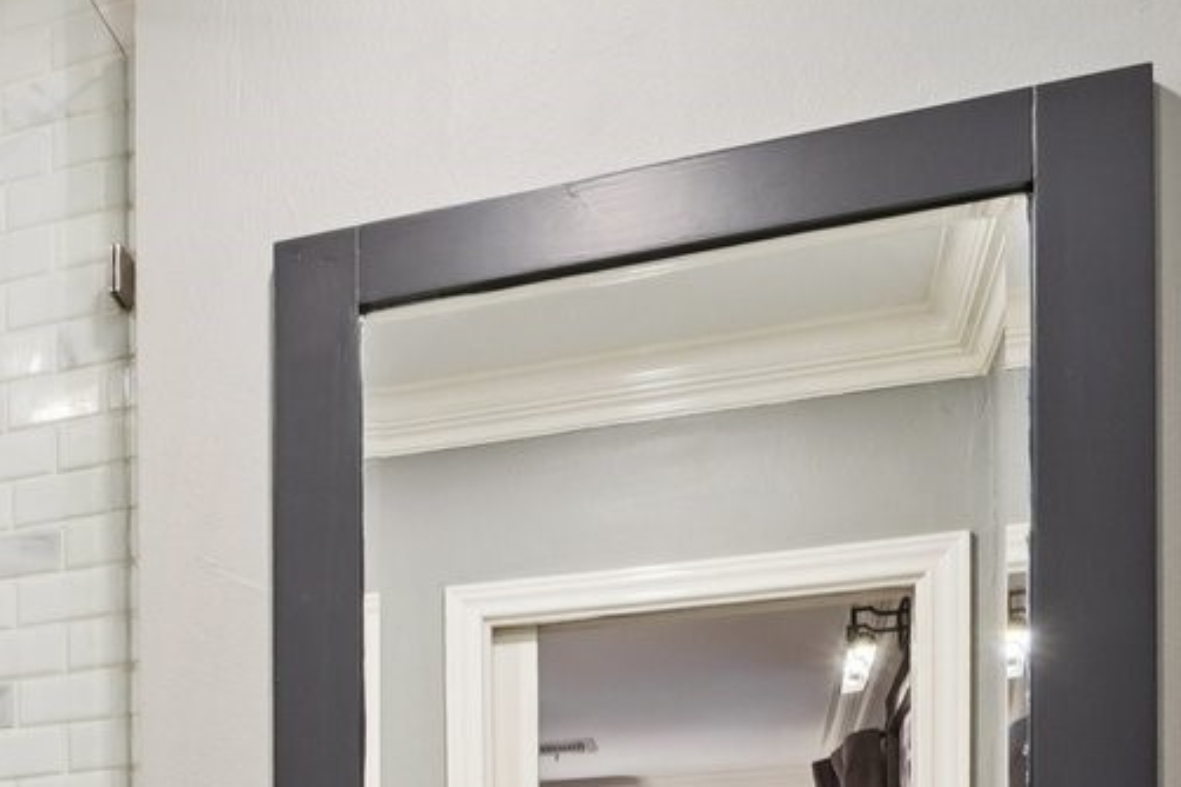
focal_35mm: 57
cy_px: 1176
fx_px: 1869
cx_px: -528
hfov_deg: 26.7
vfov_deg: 20.4
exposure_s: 1/10
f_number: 8
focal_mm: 14
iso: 500
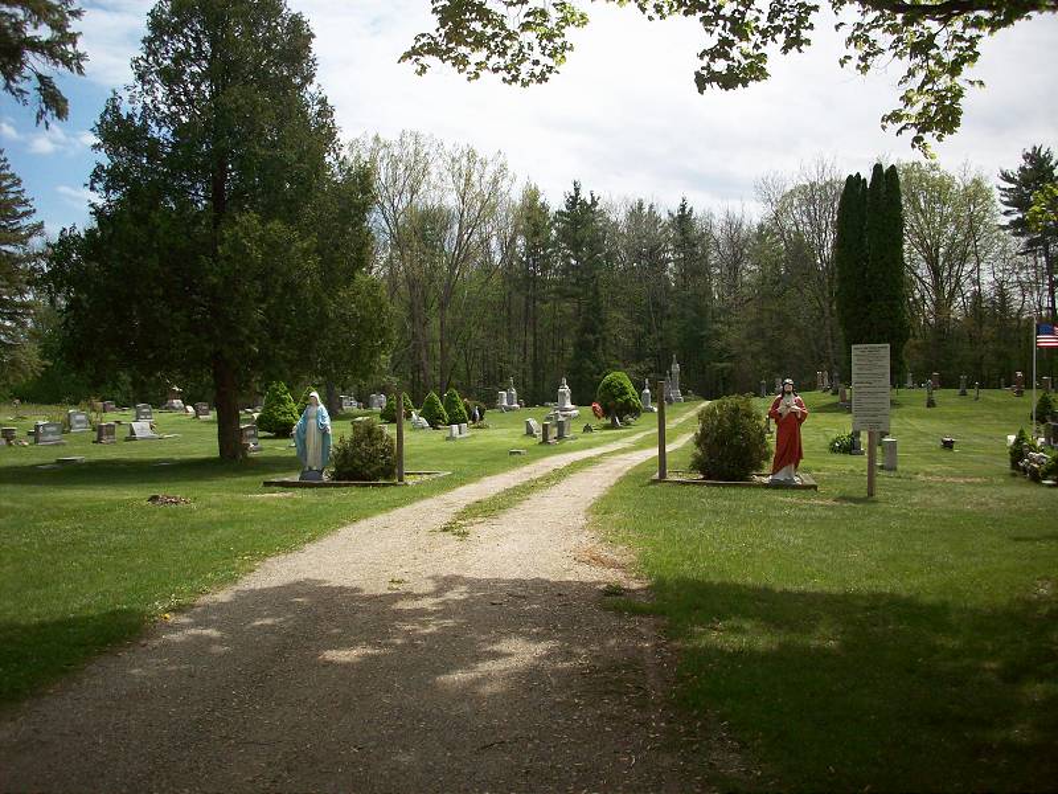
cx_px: 529
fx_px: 1131
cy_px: 397
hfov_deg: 50.1
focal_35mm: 37
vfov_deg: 38.7
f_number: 5.6
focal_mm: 6.2
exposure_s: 1/424
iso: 80
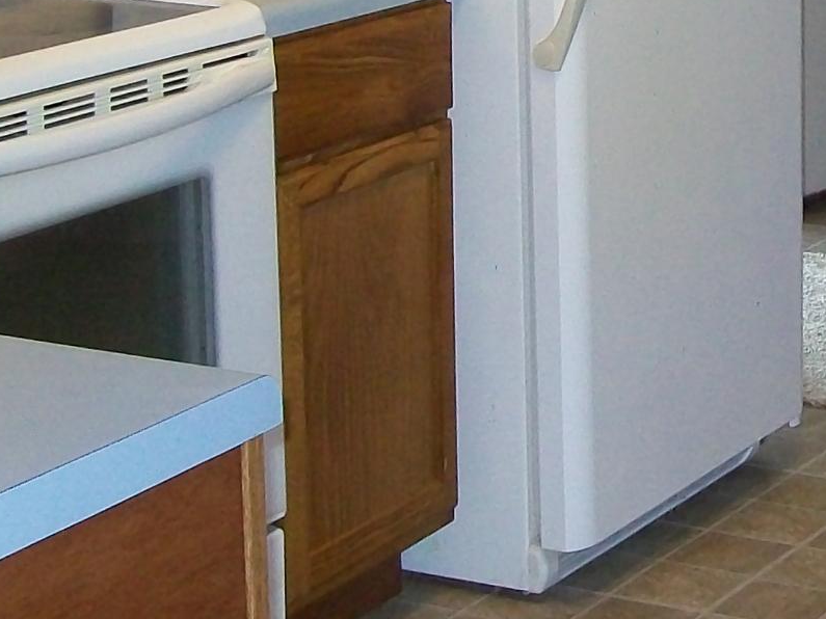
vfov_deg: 12.9
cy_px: 62
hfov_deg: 16.8
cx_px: 875
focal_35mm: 114
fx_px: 2720
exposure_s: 1/60
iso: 160
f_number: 2.7
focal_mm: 6.1
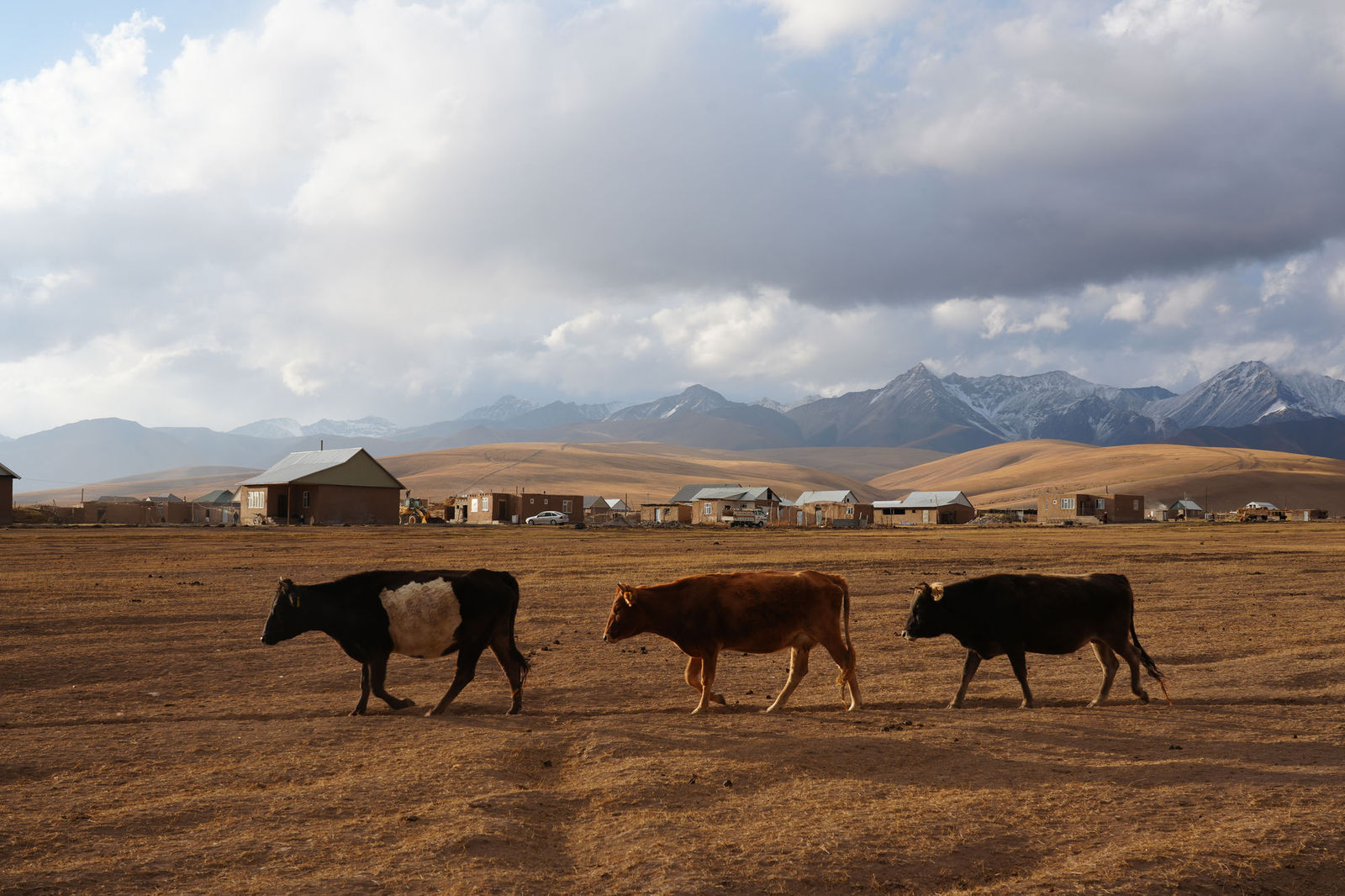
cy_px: 448
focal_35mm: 40
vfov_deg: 33.4
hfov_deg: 48.5
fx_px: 1494
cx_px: 672
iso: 100
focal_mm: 40
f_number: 9
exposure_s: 1/125
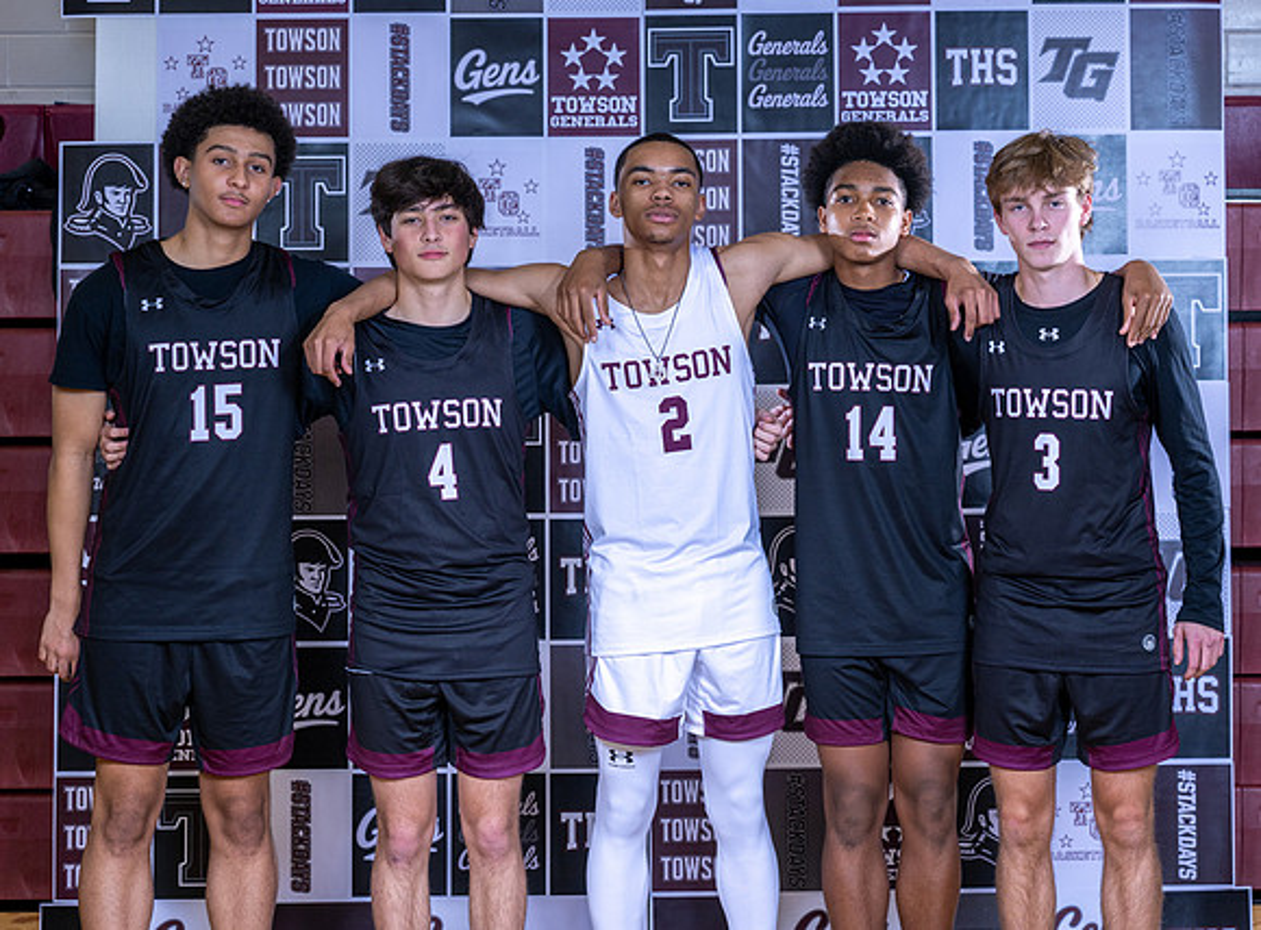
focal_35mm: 93
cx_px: 749
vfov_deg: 15.8
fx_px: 3357
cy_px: 458
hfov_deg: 21.2
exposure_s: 1/160
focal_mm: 80
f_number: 5.6
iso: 250
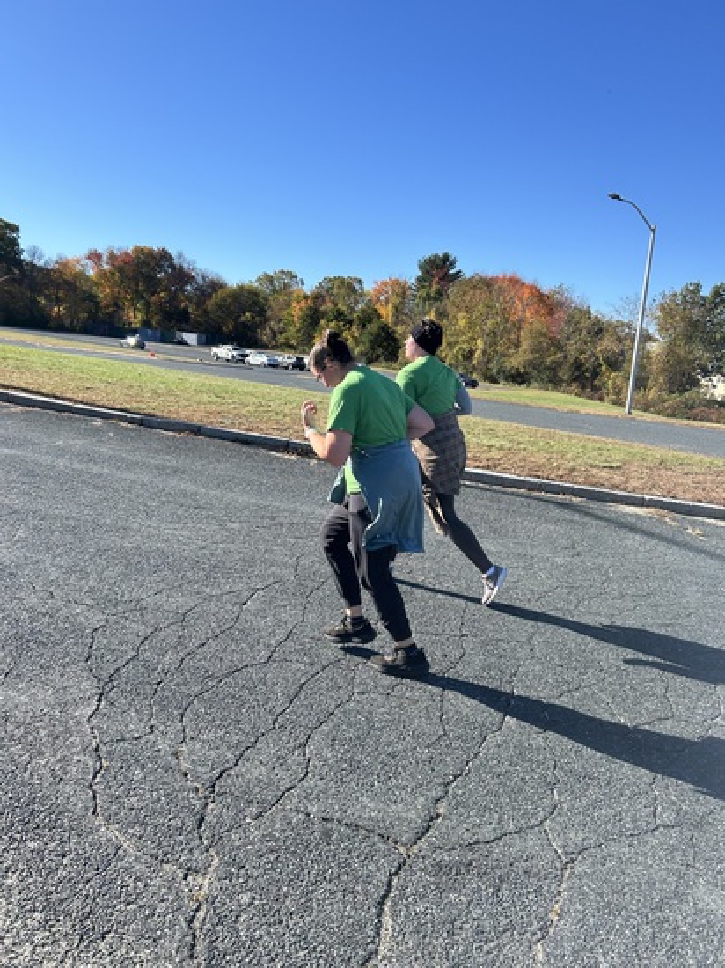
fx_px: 727
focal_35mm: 26
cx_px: 362
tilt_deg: -12.8
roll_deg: -4.2
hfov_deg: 53.0
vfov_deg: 67.3
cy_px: 484
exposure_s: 1/2299
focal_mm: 5.7
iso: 50
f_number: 1.5
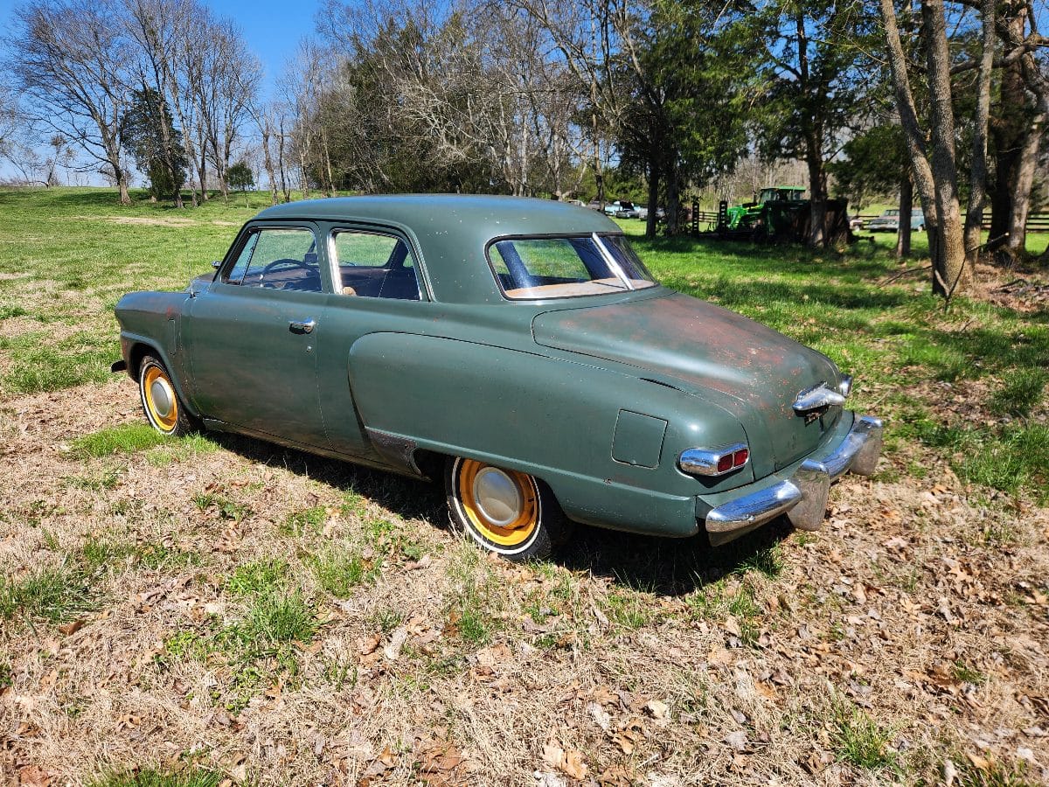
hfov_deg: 73.9
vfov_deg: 58.9
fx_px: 697
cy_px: 394
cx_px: 524
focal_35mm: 23
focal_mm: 5.4
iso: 20
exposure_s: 1/1055
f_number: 1.8
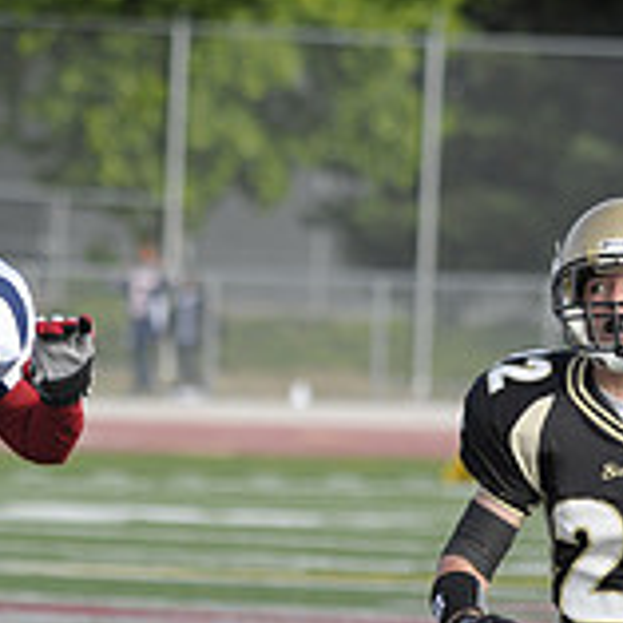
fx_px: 14681
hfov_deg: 2.4
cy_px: 762
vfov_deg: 2.4
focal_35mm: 721
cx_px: 472
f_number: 5.6
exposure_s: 1/1000
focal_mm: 230
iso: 500
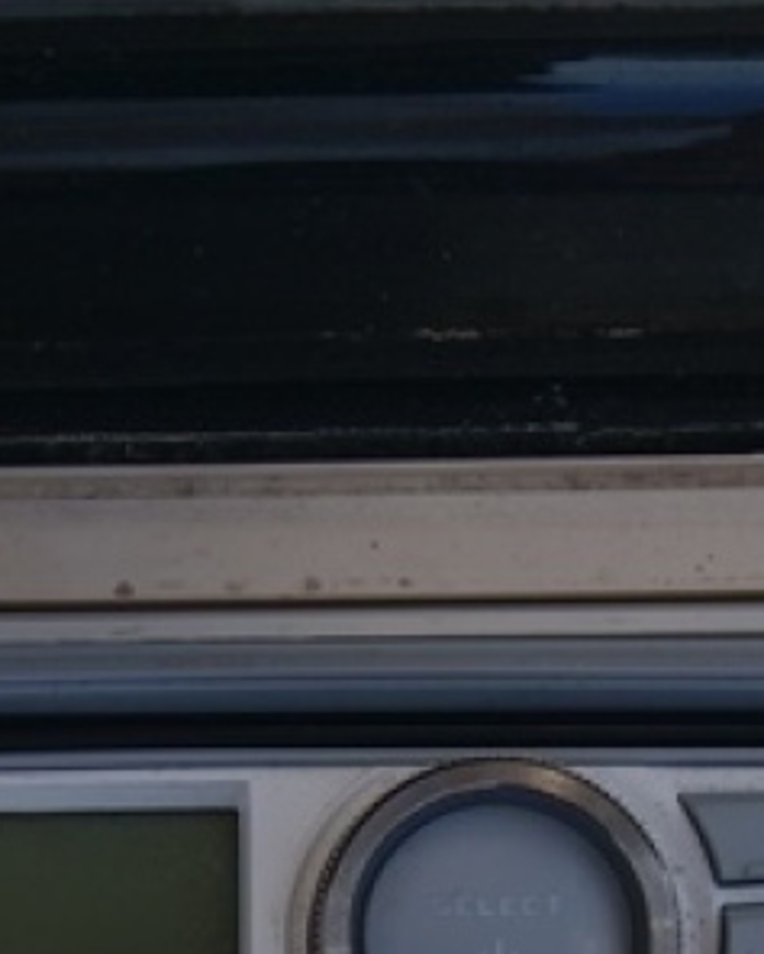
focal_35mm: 111
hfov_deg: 13.9
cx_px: 424
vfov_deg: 17.0
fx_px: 3136
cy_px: 870
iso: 100
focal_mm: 26
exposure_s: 1/80
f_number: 13
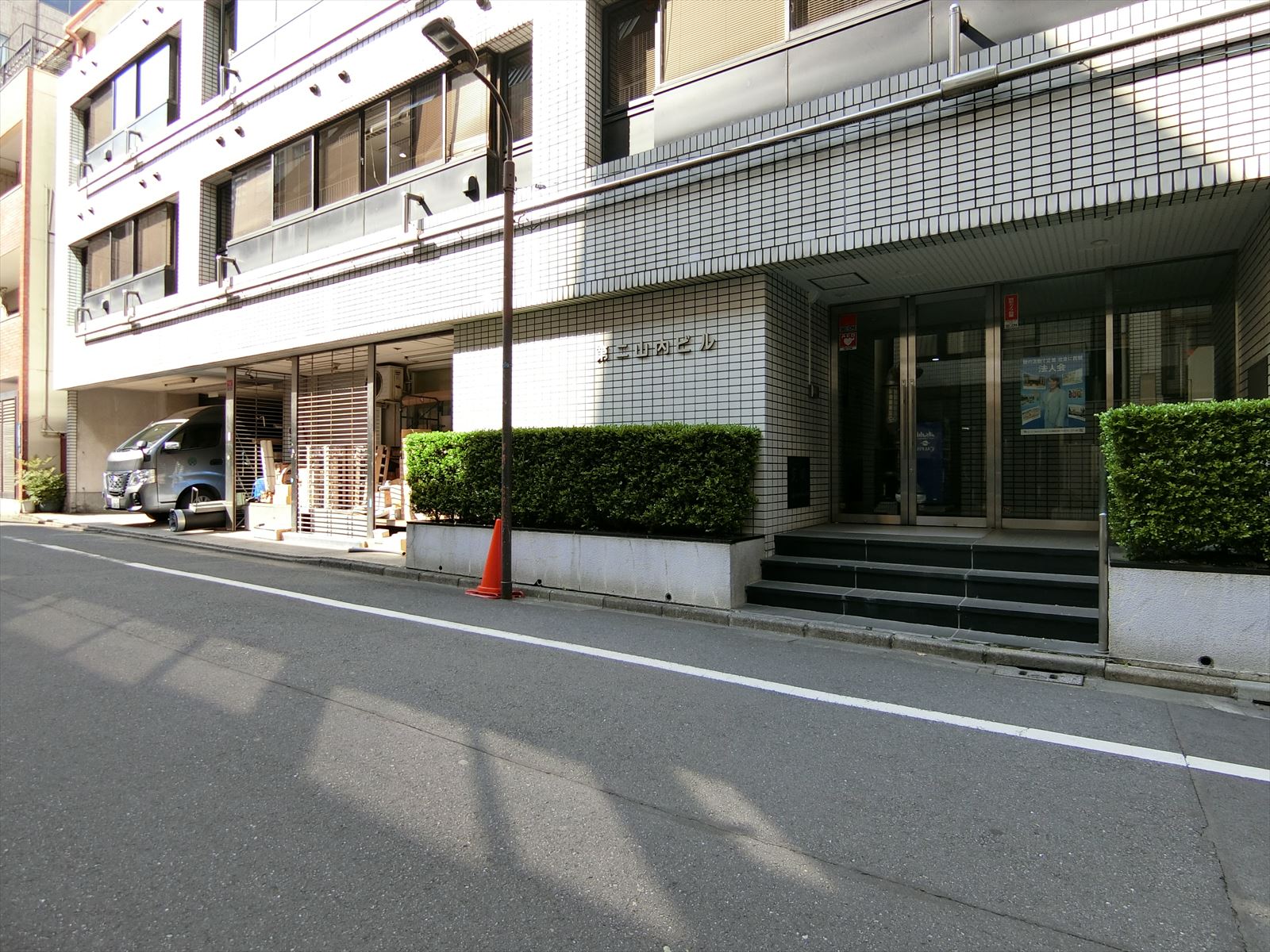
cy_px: 476
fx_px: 697
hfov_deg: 84.7
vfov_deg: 68.7
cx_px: 635
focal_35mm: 19
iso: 80
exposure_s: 1/250
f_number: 2.7
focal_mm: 4.06
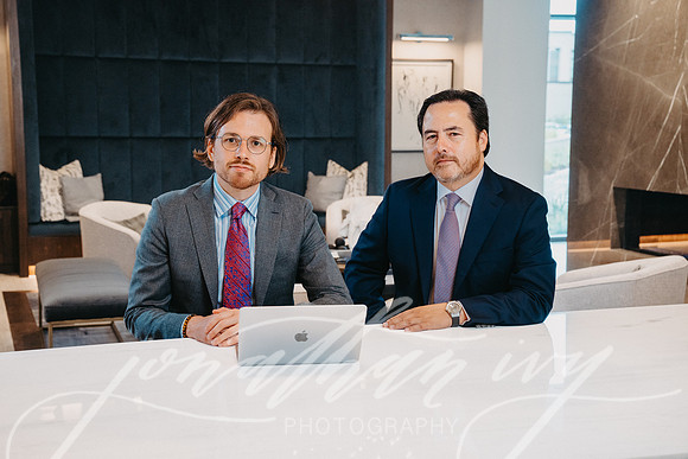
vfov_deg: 25.5
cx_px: 344
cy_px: 230
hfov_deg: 37.5
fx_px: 1013
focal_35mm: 53
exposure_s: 1/100
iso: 1000
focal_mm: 53
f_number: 5
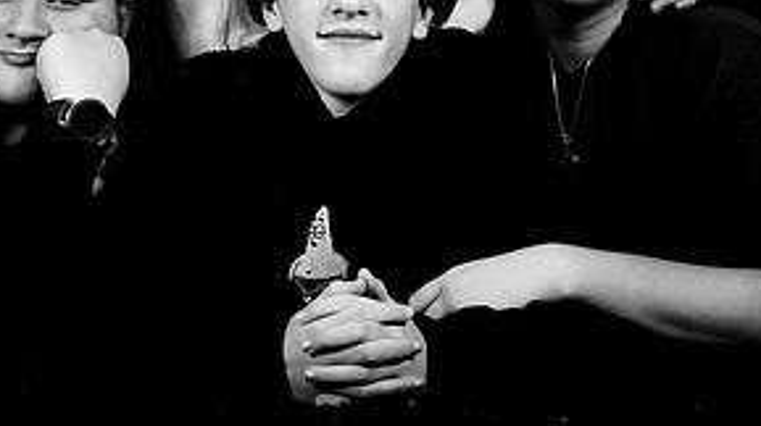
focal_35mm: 123
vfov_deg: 9.8
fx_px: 2480
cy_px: -7
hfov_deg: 17.4
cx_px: 325
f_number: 4
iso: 100
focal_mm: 55
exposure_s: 1/80
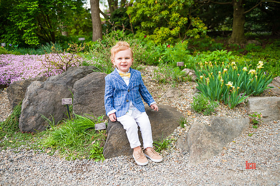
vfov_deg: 46.4
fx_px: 218
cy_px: 93
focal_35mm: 28
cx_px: 140
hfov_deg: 65.5
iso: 200
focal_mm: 28
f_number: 3.5
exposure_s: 1/500
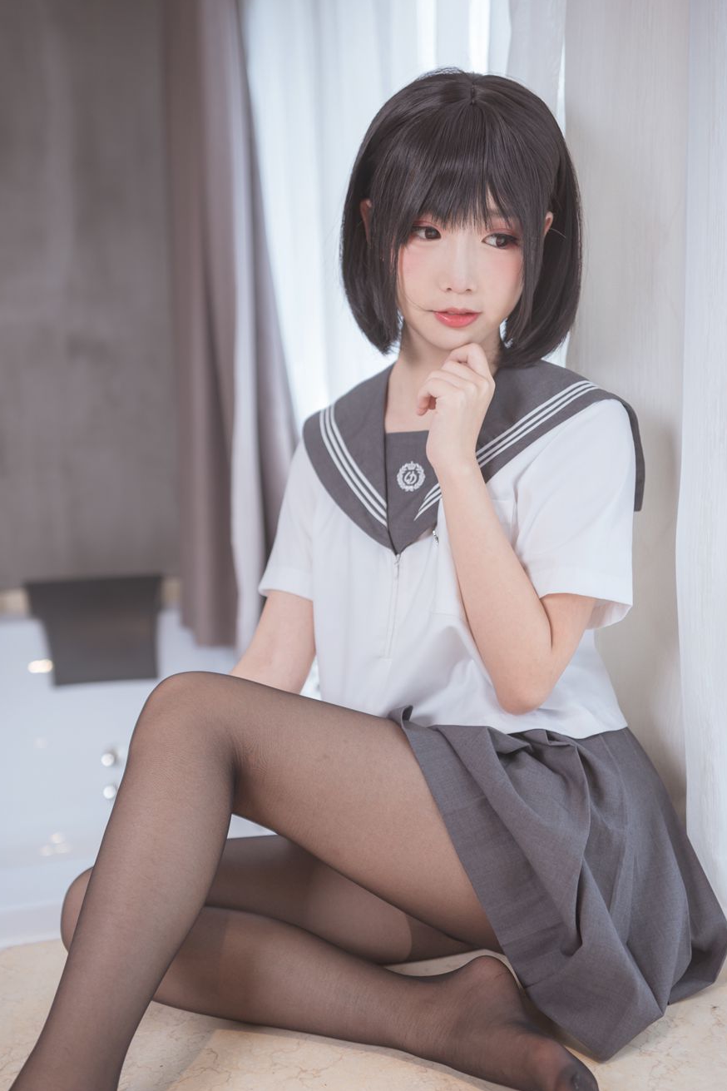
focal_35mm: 41
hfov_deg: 32.6
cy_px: 622
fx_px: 1242
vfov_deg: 47.3
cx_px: 313
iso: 100
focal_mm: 35
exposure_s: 1/60
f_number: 2.5
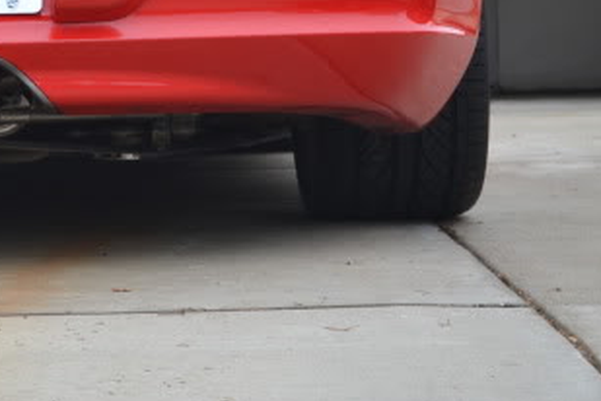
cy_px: -65
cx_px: -107
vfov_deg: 6.4
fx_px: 3561
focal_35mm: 213
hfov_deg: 9.5
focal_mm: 55
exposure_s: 1/125
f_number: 5.6
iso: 200
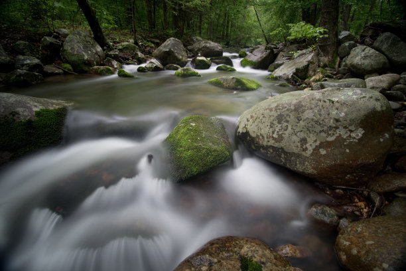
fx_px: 169
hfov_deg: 100.4
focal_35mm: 15
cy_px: 136
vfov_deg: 77.3
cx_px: 203
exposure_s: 30
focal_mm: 10
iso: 100
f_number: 4.5
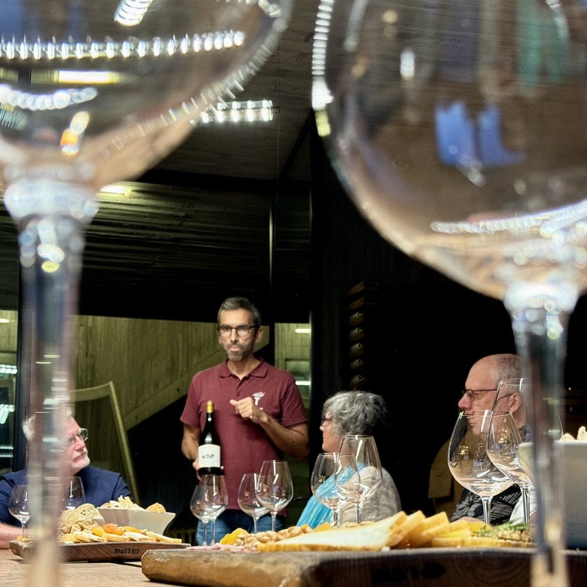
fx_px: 1094
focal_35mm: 57
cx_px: 294
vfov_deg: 29.9
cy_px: 384
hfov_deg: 30.0
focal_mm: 6.76
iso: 320
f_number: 1.78
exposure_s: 1/40
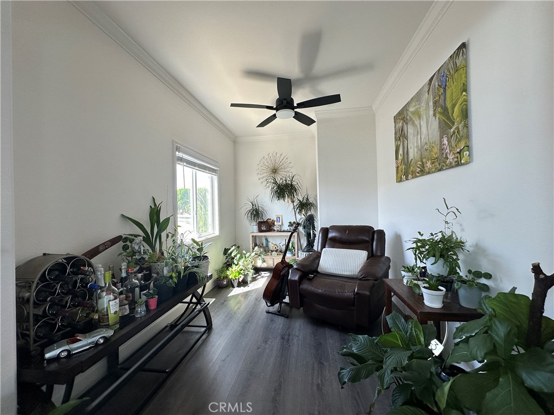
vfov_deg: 85.7
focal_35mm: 14
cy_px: 208
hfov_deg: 102.1
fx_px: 224
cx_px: 277
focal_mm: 2.22
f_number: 2.2
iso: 80
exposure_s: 1/99
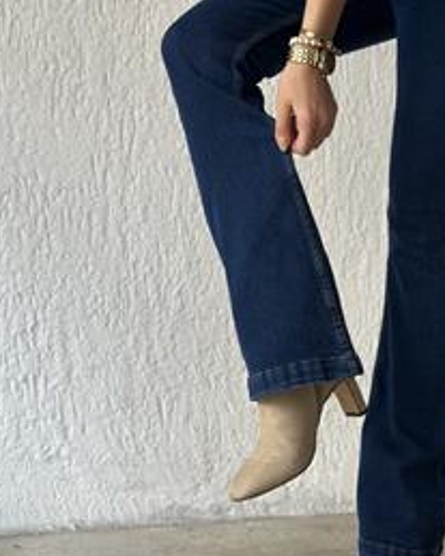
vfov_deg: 24.7
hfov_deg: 19.8
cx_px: 297
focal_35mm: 77
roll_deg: -0.5
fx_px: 1268
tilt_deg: +0.4
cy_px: 217
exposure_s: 1/60
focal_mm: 6.86
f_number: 1.78
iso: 200
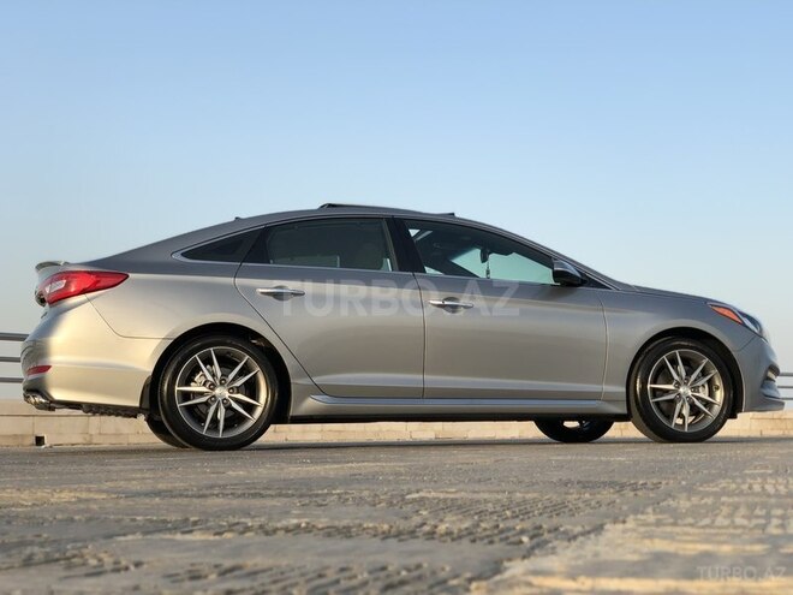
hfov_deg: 36.8
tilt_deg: +5.2
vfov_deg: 28.0
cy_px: 298
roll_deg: +0.6
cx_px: 396
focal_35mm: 52
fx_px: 1191
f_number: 2.4
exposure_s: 1/387
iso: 16
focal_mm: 6
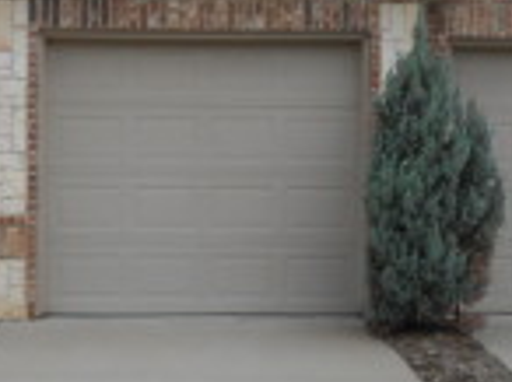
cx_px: 184
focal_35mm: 95
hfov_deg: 20.6
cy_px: 172
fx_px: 1403
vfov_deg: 15.5
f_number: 3.5
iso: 80
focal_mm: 4.6
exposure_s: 1/640
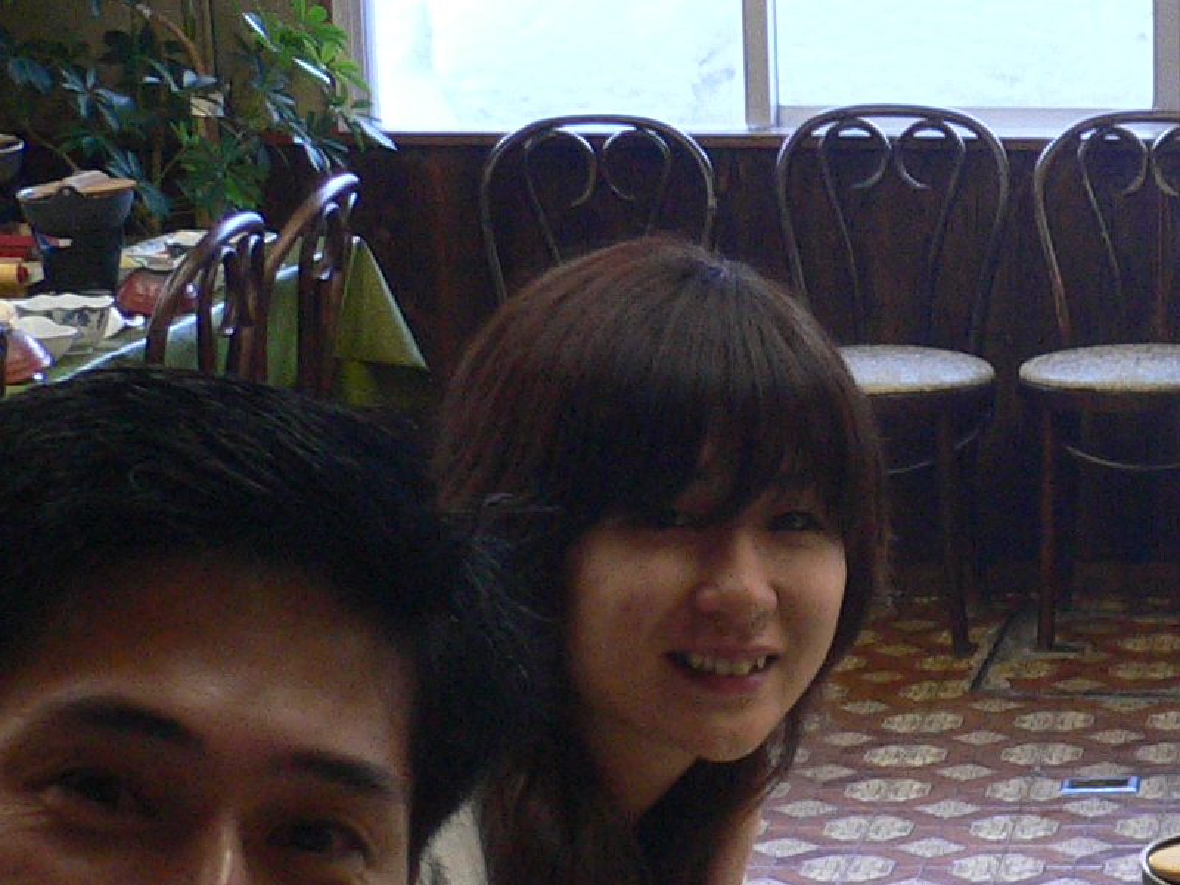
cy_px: 729
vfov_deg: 13.2
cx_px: 1628
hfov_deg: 16.4
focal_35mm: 112
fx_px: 3818
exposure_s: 1/15
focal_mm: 5.8
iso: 200
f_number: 2.8
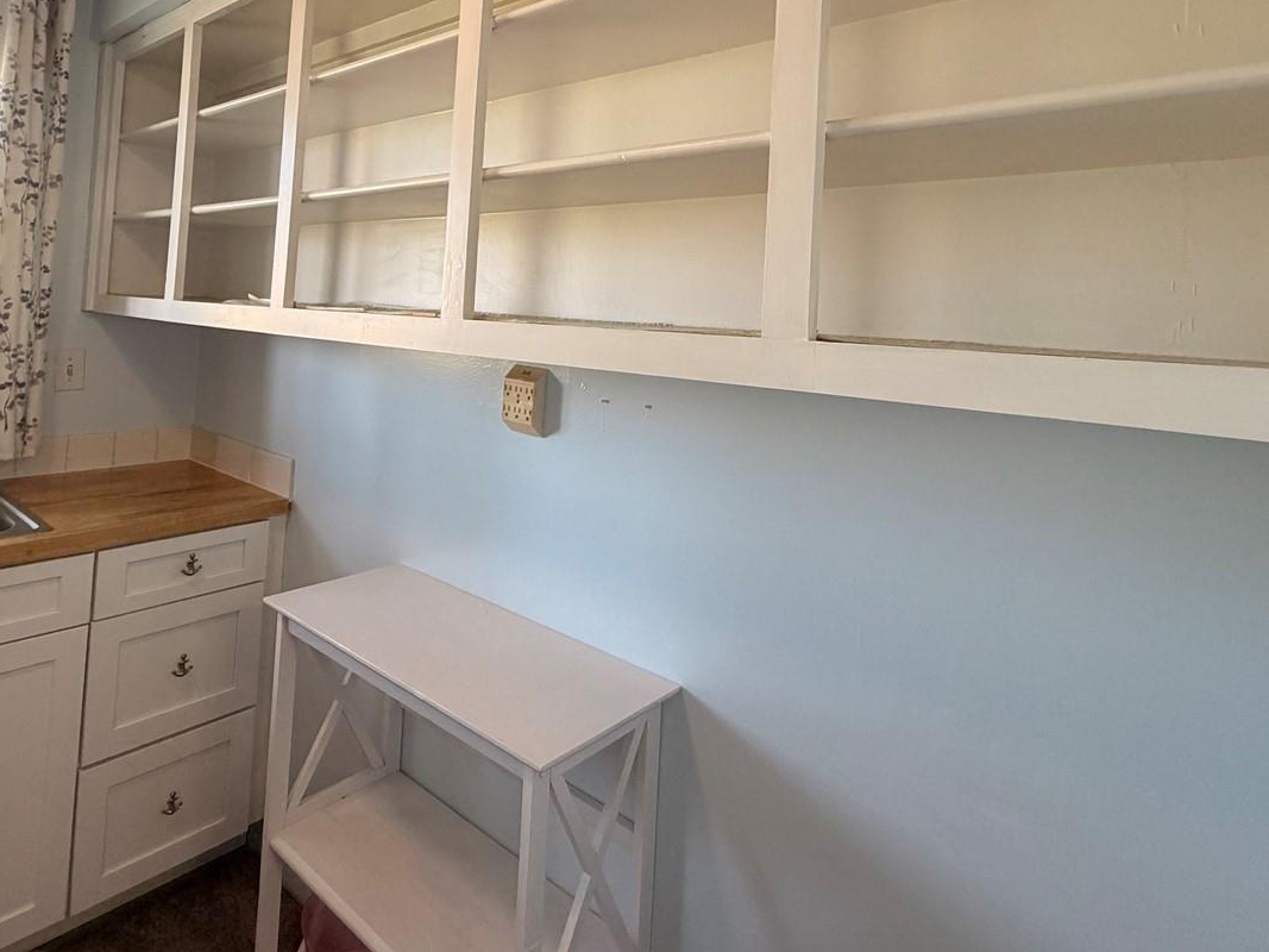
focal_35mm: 21
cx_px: 622
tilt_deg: +2.1
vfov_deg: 61.1
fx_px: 770
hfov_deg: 79.0
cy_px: 281
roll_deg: -2.5
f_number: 2.2
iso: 250
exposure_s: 1/120
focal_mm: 2.22
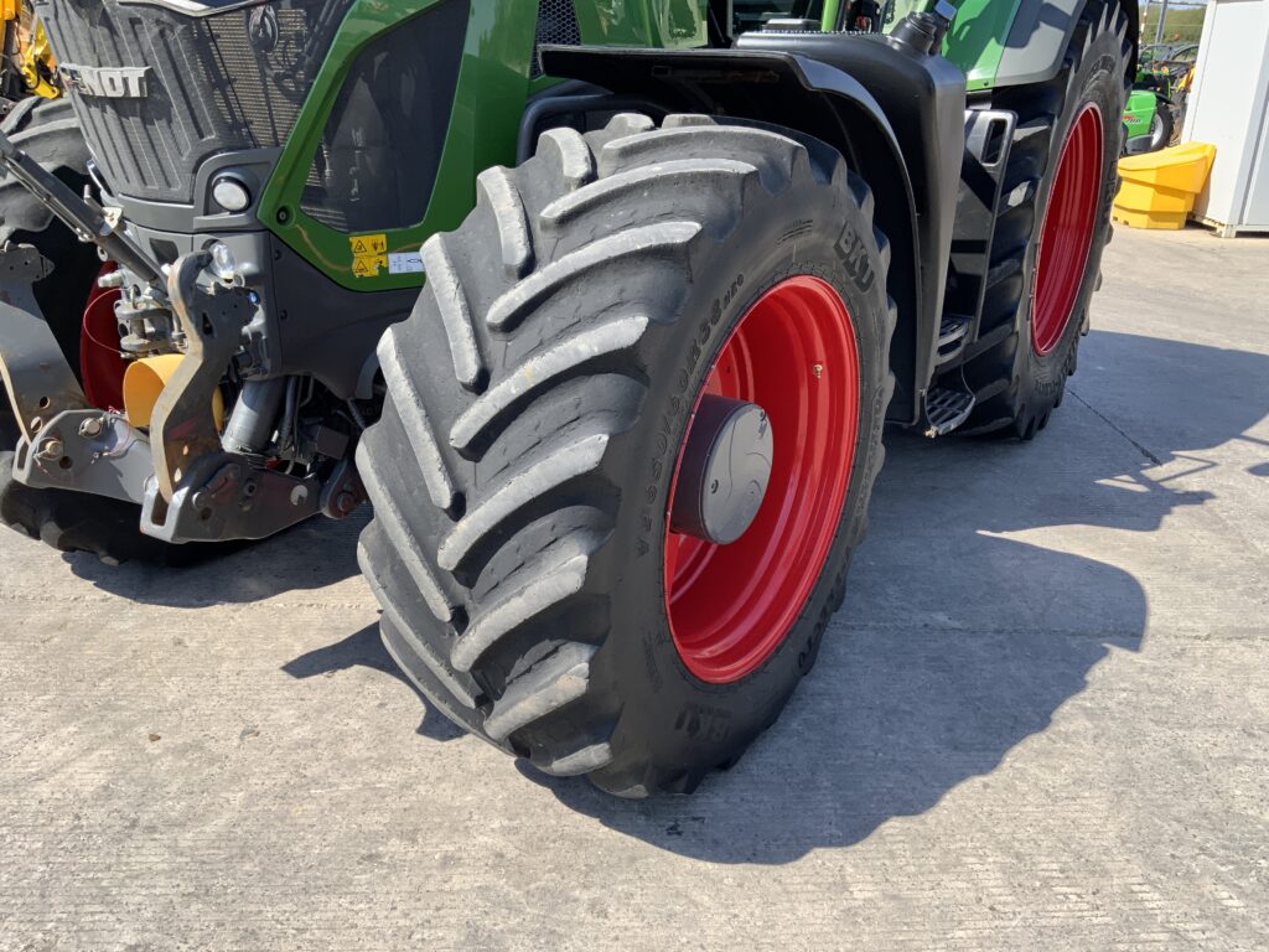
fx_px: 1063
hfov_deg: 61.7
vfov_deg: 48.2
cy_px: 476
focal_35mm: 29
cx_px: 634
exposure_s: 1/650
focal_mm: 3
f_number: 1.8
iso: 16
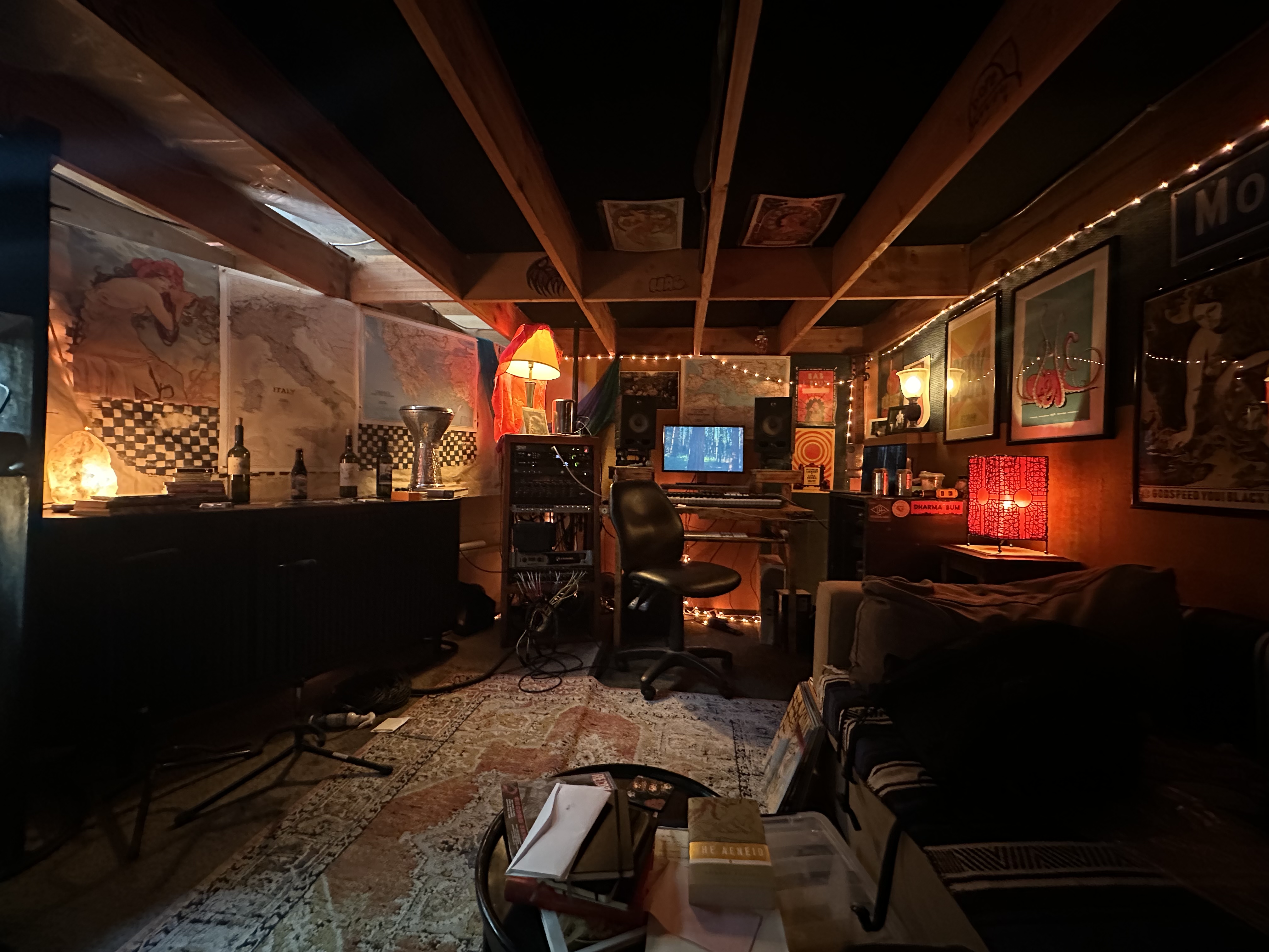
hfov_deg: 102.1
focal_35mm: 14
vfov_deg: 85.7
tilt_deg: -0.4
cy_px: 476
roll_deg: -1.4
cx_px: 634
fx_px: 513
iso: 1250
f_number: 2.2
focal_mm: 2.22
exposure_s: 1/30
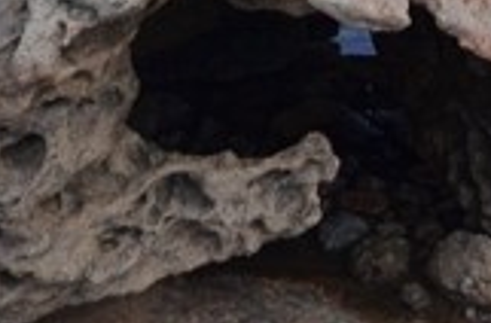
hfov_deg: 24.3
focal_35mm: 84
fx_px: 1141
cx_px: 265
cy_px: -49
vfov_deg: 15.6
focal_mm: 20
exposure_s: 1/8000
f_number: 5.6
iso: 800
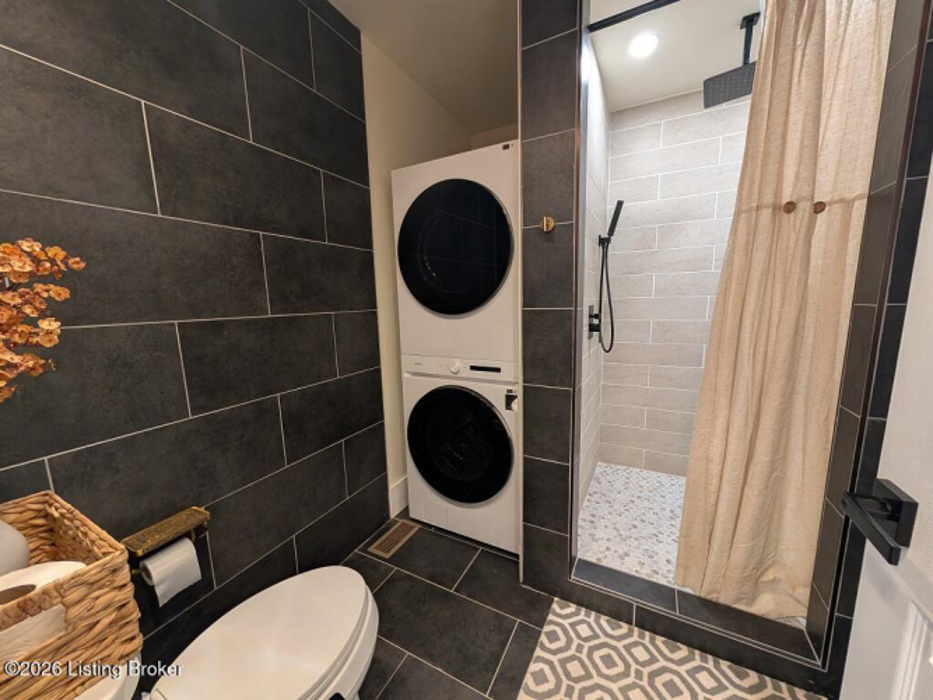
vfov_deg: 94.5
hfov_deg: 110.5
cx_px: 466
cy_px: 350
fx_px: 323
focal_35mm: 12
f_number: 1.7
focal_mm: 2.02
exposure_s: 1/60
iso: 176
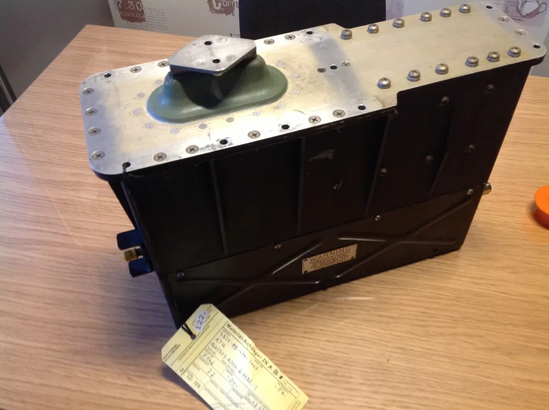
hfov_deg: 52.7
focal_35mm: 35
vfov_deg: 40.6
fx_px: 554
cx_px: 274
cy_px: 205
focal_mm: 4.28
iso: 200
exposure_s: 1/15
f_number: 2.4
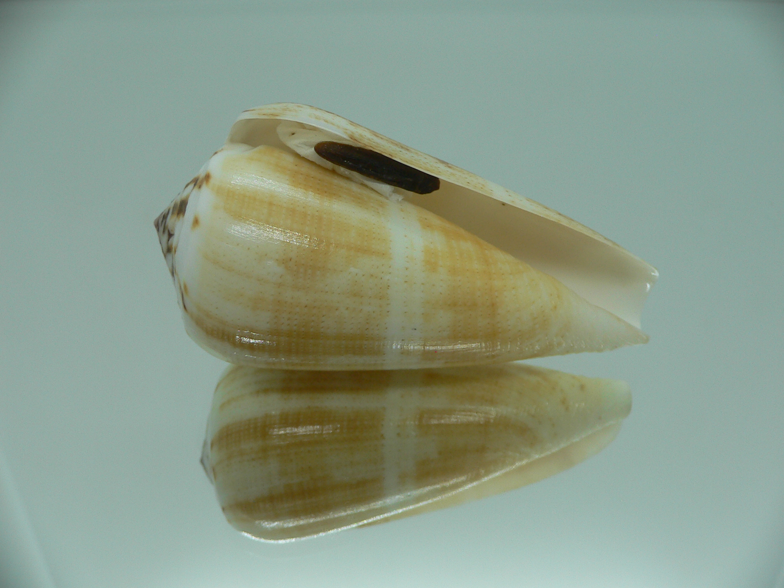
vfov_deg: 40.7
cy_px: 294
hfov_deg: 52.6
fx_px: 793
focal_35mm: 35
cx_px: 392
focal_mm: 4.6
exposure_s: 1/60
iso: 80
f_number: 2.8
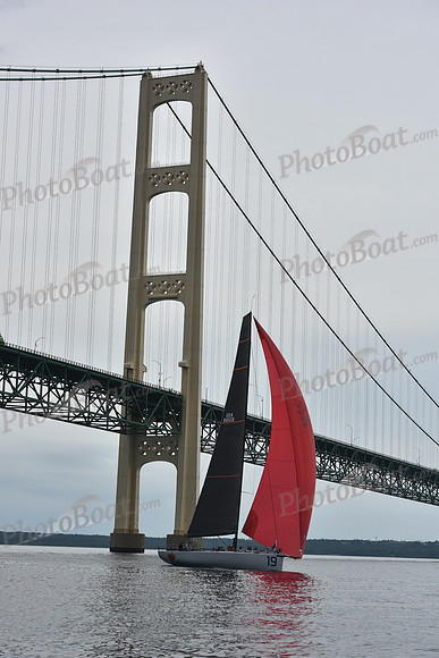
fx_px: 1426
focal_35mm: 78
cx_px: 220
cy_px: 329
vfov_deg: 26.0
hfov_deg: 17.5
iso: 250
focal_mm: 78
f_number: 8
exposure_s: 1/800
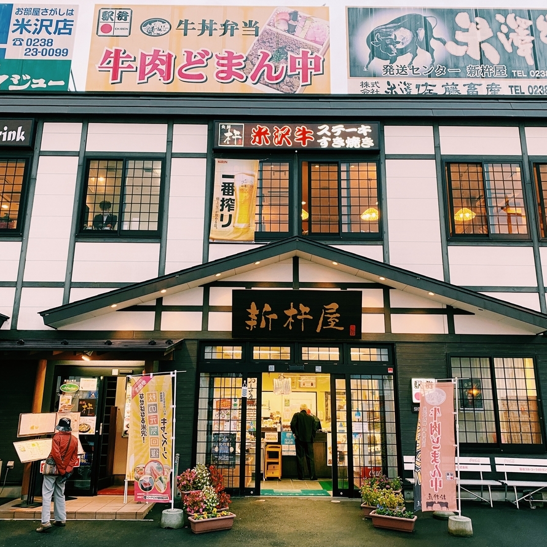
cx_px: 270
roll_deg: -1.2
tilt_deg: +15.0
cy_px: 272
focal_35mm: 31
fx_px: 554
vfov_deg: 52.5
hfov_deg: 52.5
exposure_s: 1/50
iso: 125
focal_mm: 4.25
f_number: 1.8
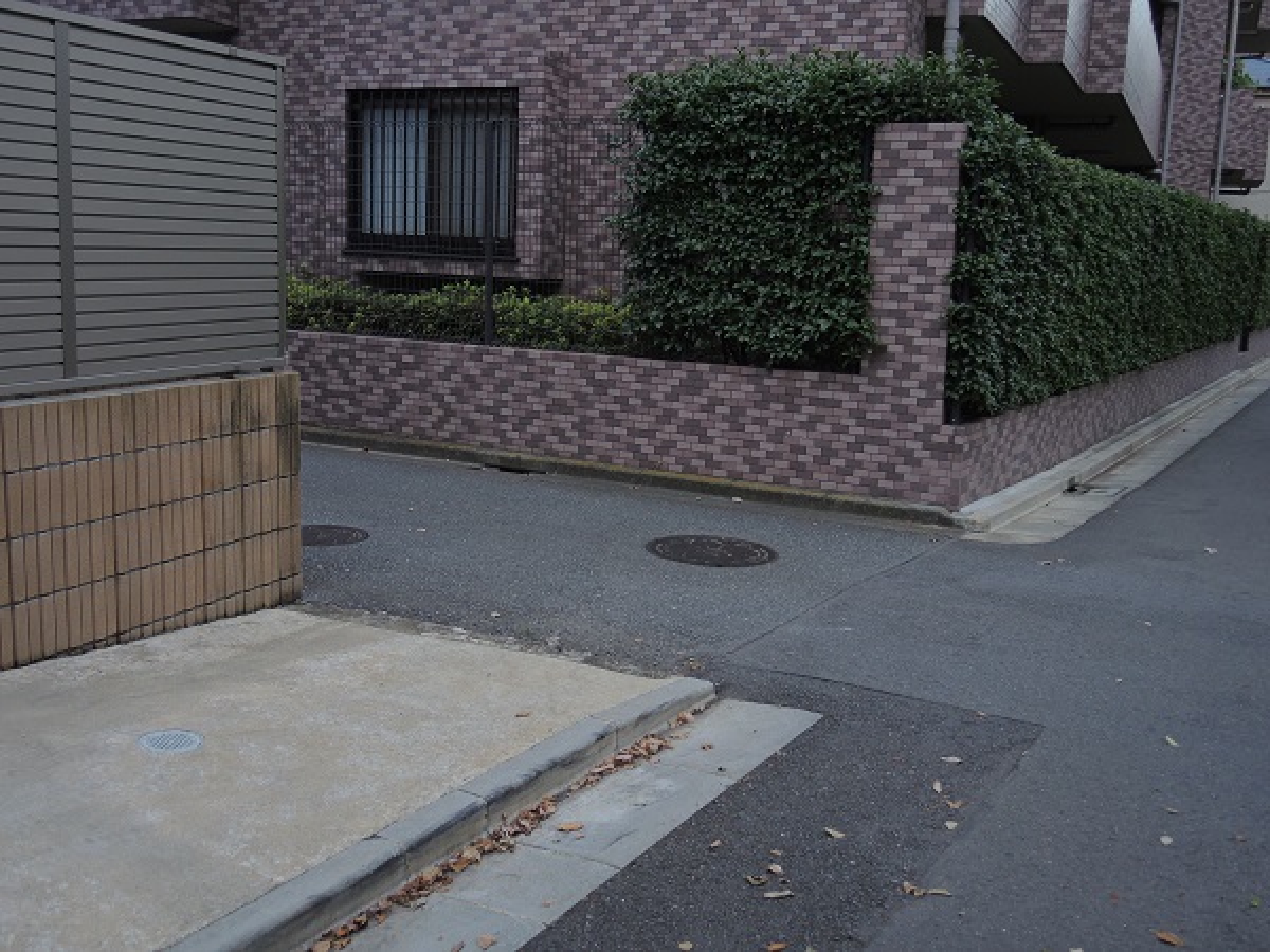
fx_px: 1284
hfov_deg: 52.6
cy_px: 476
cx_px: 635
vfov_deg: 40.7
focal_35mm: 35
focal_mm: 7.6
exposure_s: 1/50
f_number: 2.5
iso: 125
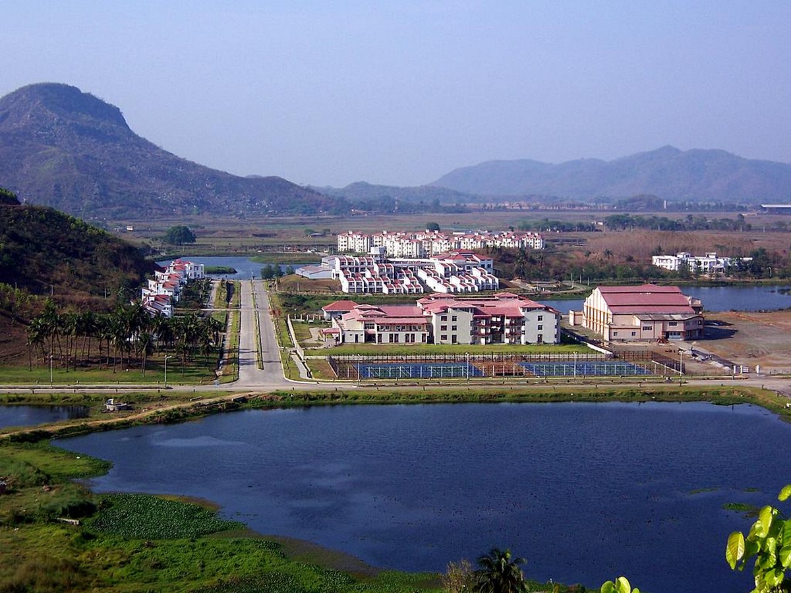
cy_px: 296
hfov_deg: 29.4
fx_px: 1508
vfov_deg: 22.3
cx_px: 396
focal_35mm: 66
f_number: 4
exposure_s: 1/750
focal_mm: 11
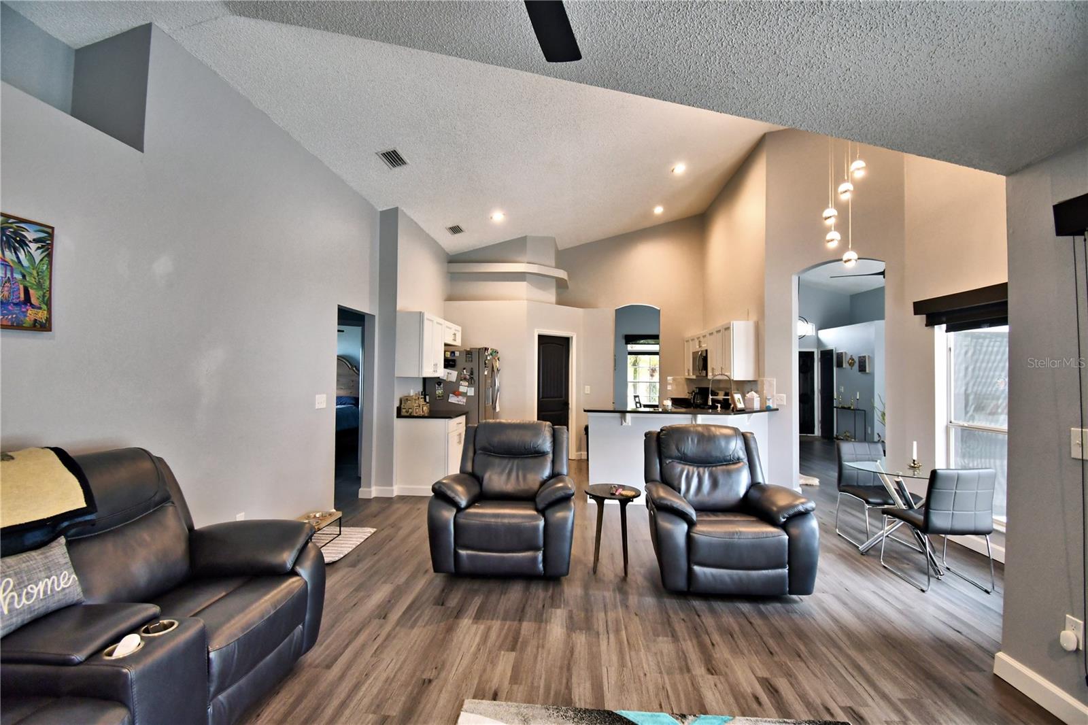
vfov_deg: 77.3
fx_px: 453
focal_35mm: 15
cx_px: 544
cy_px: 362
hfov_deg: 100.4
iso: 500
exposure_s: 1/30
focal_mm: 10
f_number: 4.5
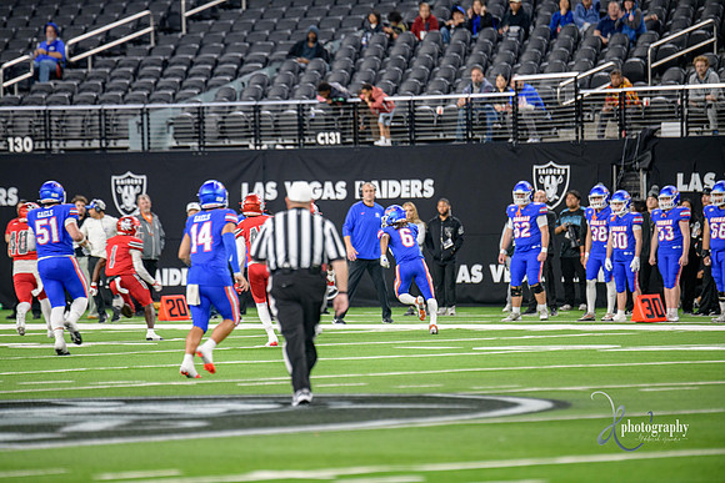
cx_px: 362
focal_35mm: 300
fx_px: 6043
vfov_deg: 4.6
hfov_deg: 6.9
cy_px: 242
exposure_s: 1/400
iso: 1000
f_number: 2.8
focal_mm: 300
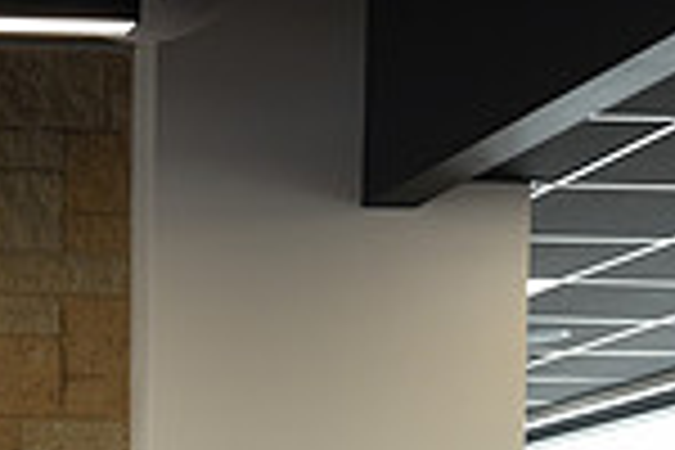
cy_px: 826
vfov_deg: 9.6
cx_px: -454
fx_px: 2531
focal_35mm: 135
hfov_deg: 13.9
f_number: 3.5
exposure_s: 1/60
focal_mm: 35
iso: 400
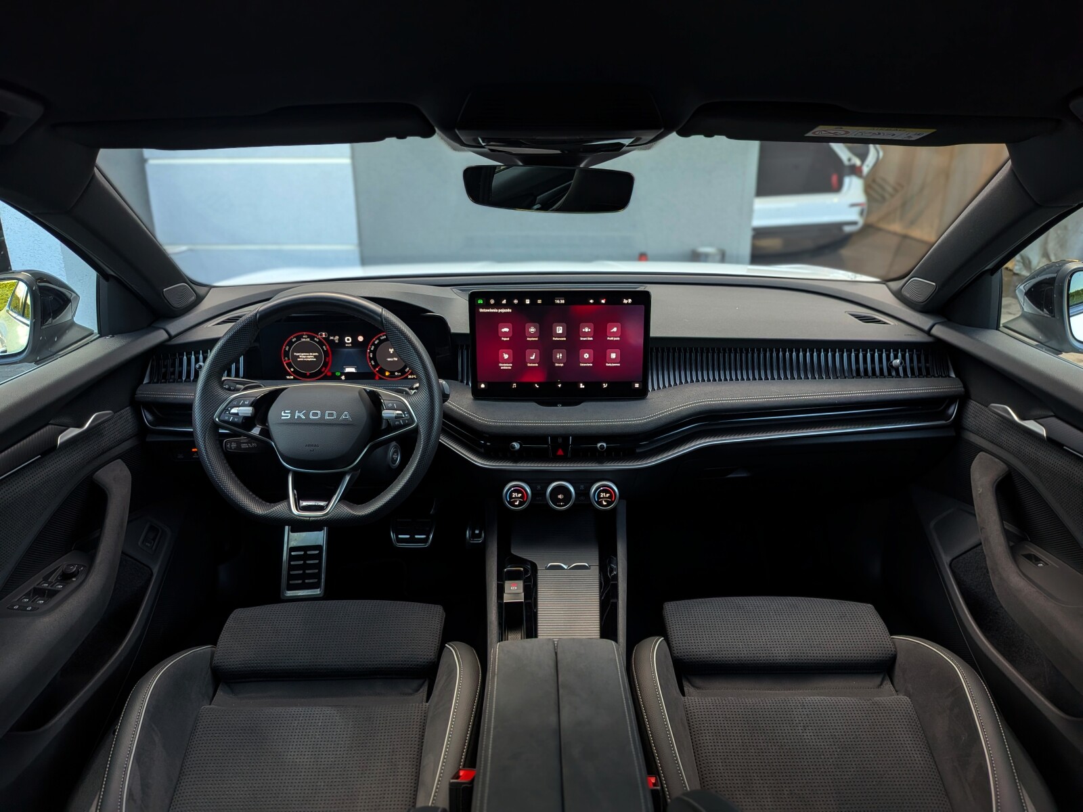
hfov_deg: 71.6
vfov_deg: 56.8
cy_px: 406
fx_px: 751
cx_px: 542
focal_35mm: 24
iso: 49
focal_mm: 4.53
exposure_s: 1/90
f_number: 1.7
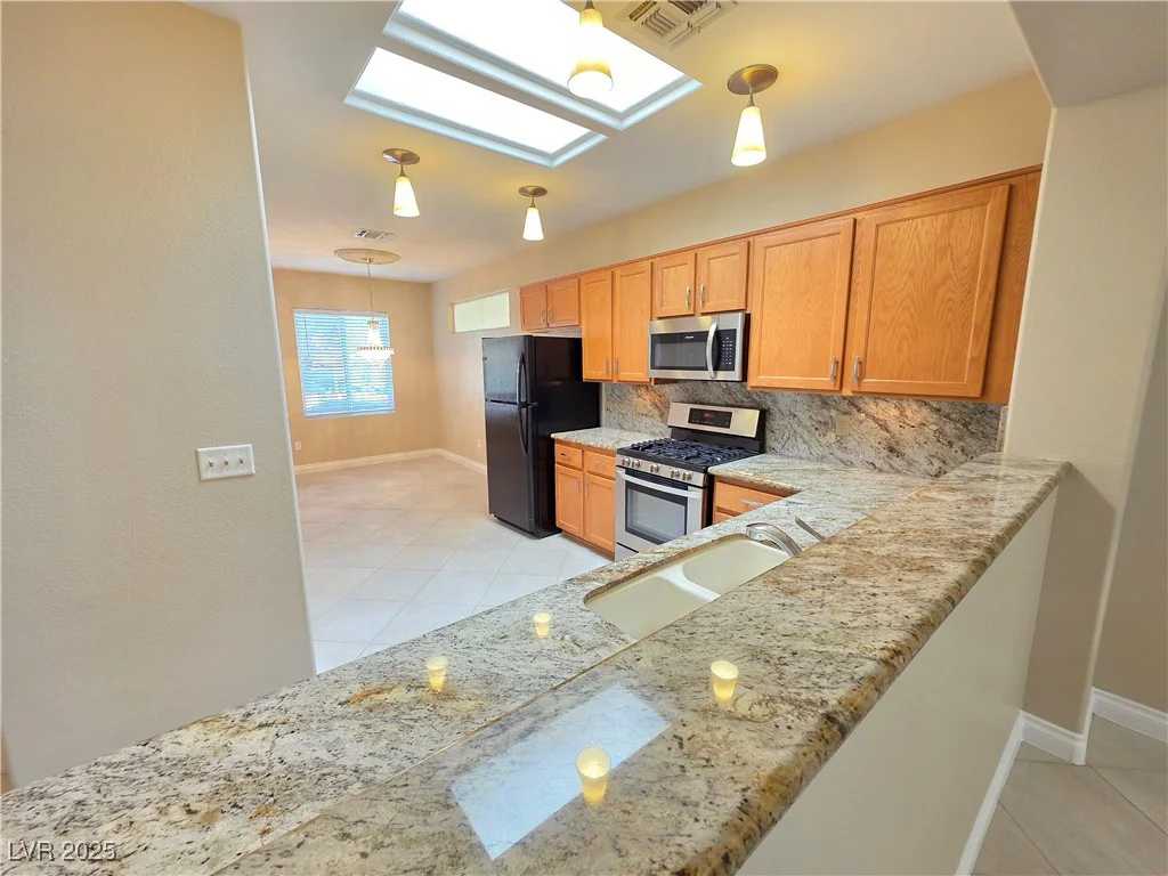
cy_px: 438
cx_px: 584
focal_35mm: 13
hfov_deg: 106.2
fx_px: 439
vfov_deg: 89.9
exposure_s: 1/60
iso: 320
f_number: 1.9
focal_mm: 2.2
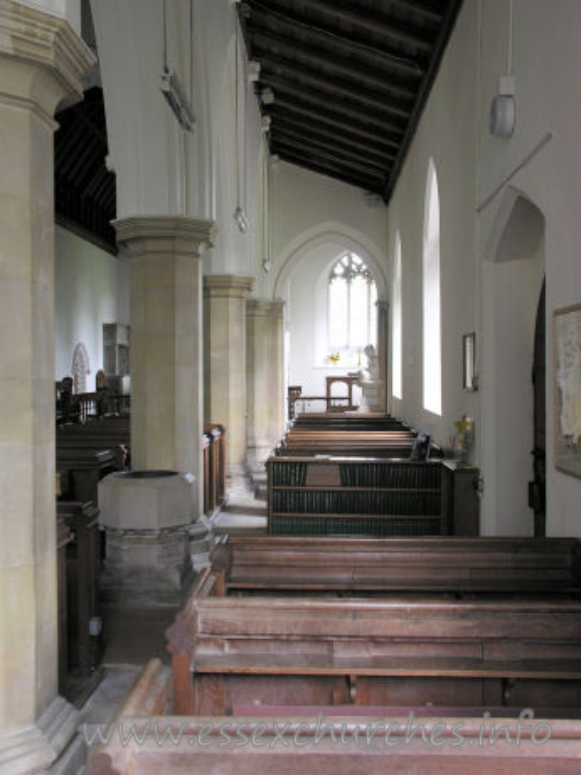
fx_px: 783
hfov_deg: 40.7
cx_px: 290
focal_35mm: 35
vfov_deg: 52.6
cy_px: 388
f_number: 2.8
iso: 50
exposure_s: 1/7.4
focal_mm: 8.9
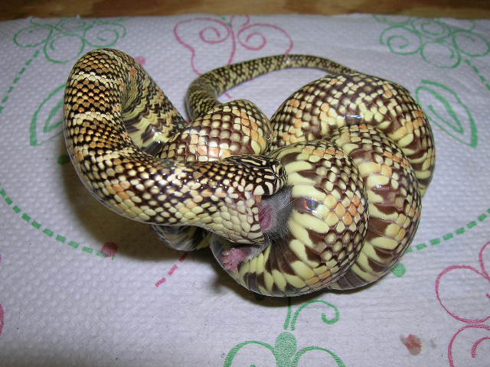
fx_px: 481
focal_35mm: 34
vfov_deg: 41.8
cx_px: 245
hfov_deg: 54.0
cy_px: 184
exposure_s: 1/60.1
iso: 50
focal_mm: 5.7
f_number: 4.9
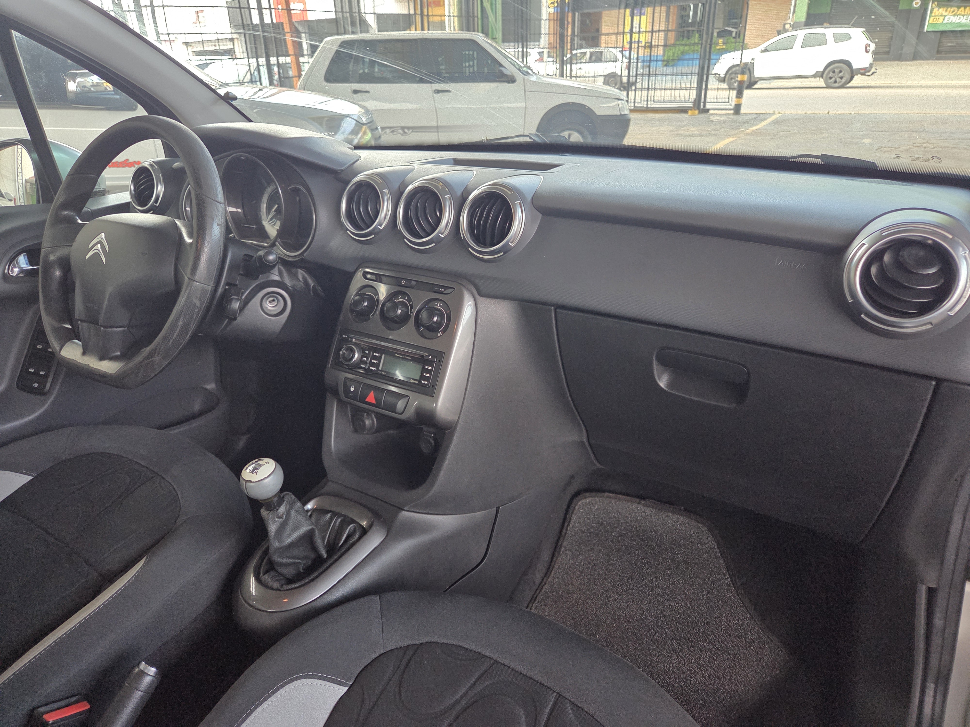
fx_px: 644
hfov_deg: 73.9
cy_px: 364
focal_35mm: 23
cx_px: 485
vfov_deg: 58.9
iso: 400
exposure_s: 1/120
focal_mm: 5.4
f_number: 1.8
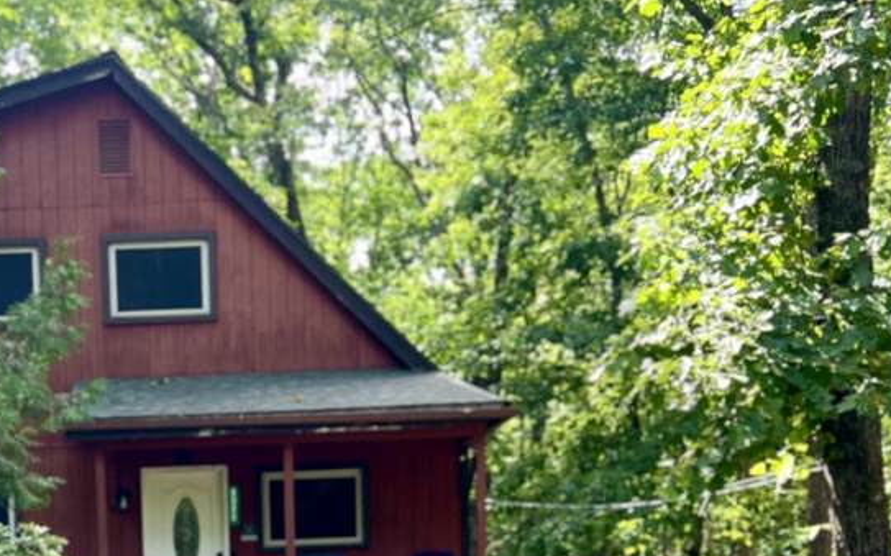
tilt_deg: -5.4
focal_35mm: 65
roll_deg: +1.0
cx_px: 172
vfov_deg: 18.7
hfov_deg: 30.7
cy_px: 705
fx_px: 1578
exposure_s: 1/330
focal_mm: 5.7
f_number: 1.5
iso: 50
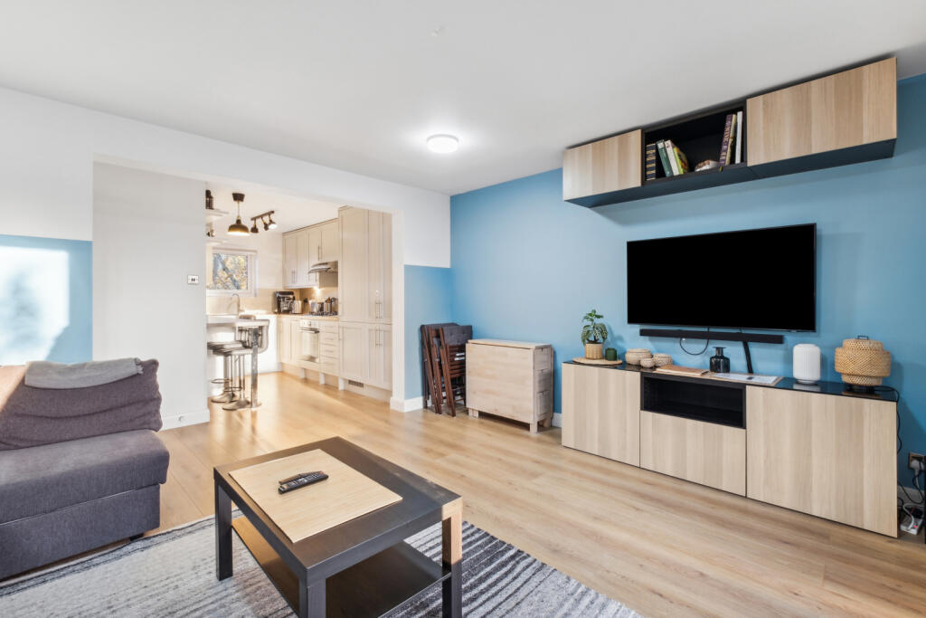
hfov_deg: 100.4
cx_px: 463
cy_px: 309
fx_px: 386
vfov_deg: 77.3
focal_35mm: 15
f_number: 11
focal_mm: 10
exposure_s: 1/5
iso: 400
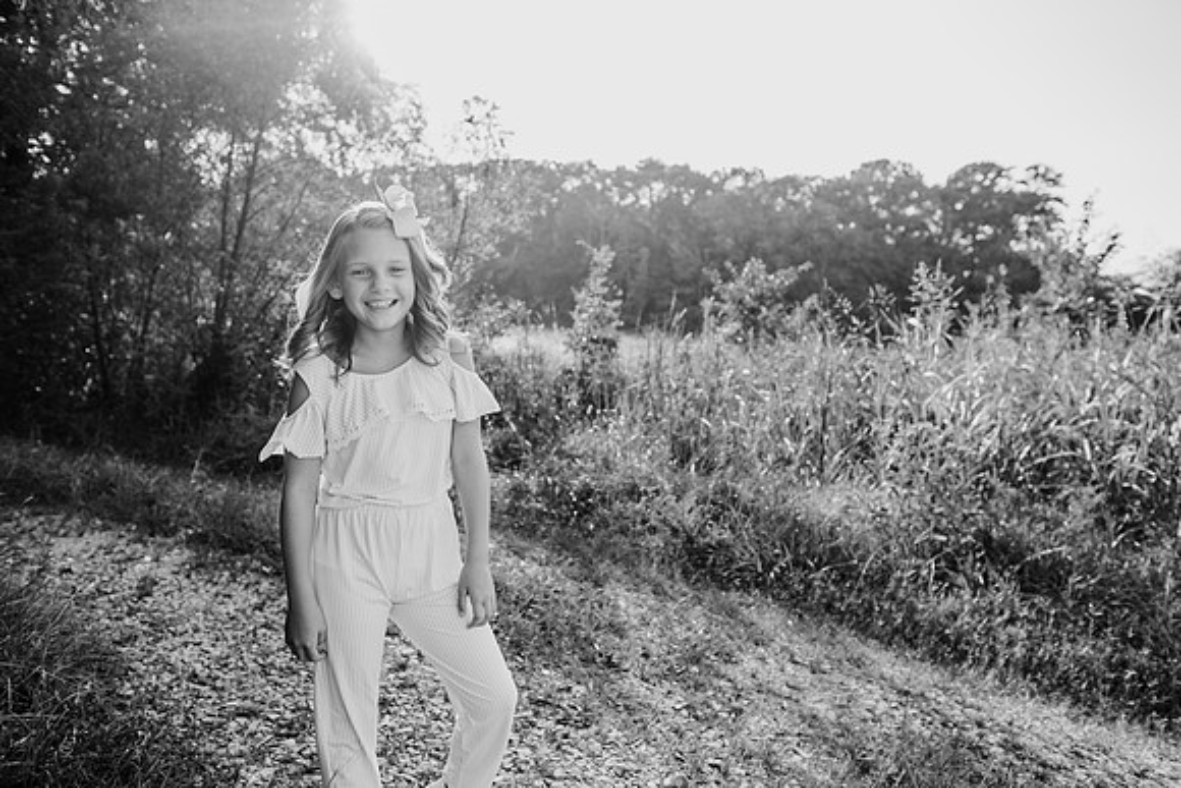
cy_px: 394
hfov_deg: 73.7
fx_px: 787
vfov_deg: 53.2
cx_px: 590
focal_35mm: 24
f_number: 3.5
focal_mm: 24
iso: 200
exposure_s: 1/640
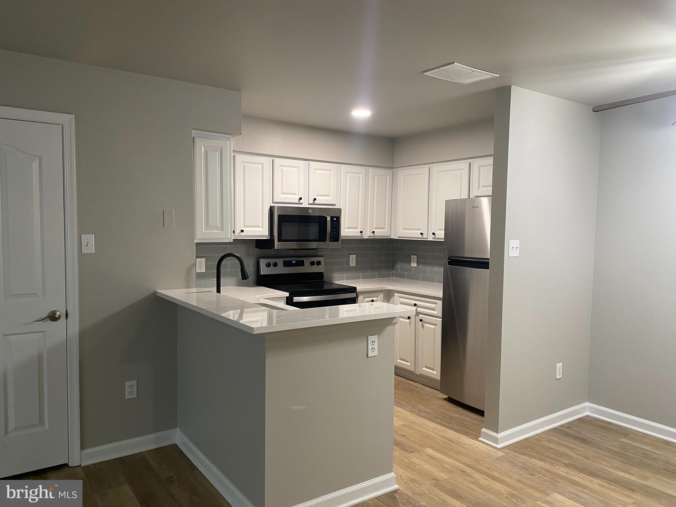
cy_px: 254
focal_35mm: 26
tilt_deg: -3.2
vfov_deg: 53.1
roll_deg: -1.1
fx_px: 508
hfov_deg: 67.3
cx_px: 338
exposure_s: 1/60
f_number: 1.8
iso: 200
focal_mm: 4.25
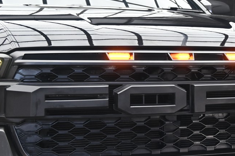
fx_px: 528
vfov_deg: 16.8
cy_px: 50
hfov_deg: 24.8
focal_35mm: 81
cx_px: 171
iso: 400
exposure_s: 1/125
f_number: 5.6
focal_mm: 32.5
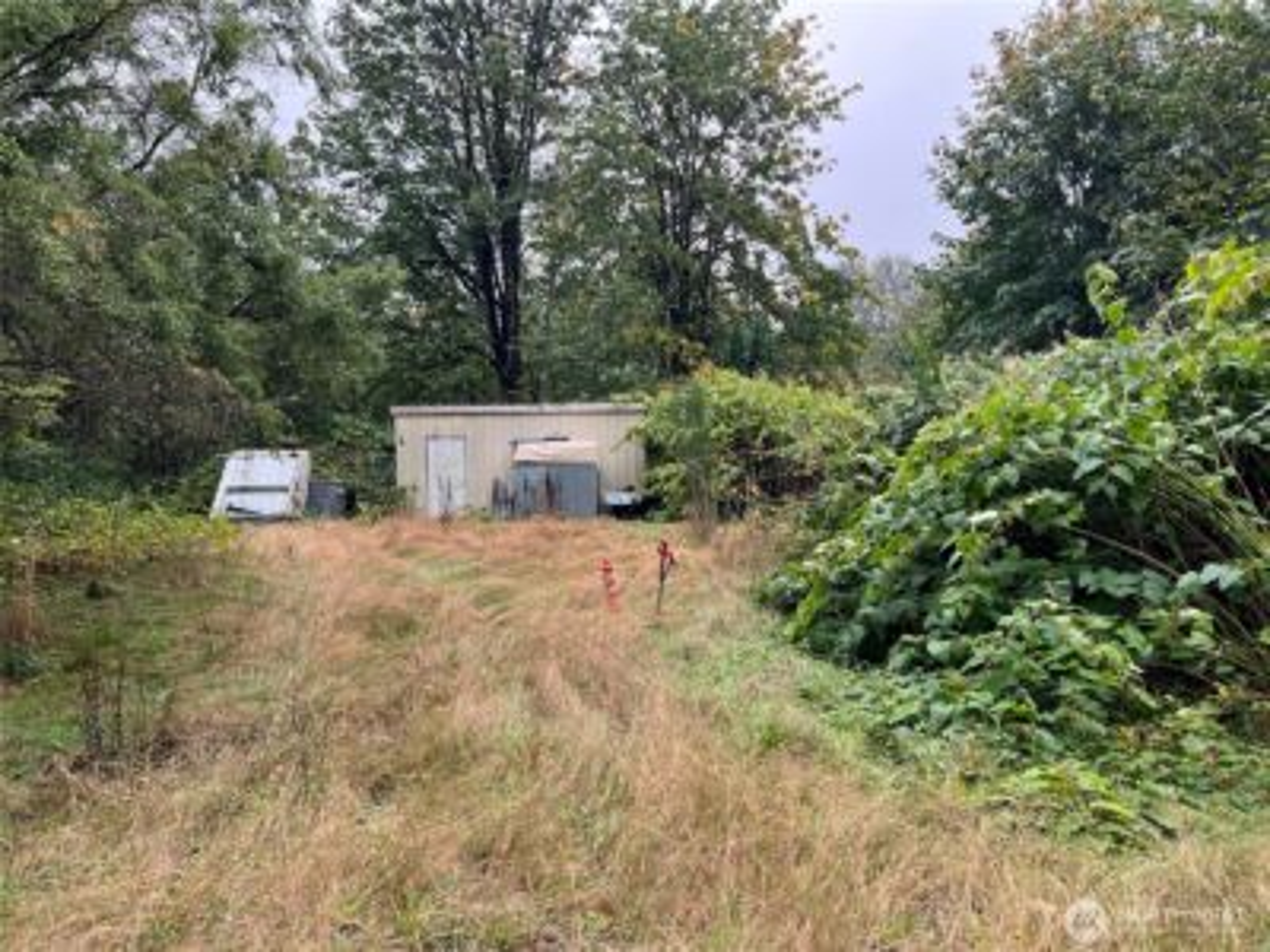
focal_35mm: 26
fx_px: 954
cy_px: 476
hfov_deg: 67.3
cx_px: 635
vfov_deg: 53.1
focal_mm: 5.7
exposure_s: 1/384
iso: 50
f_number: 1.5
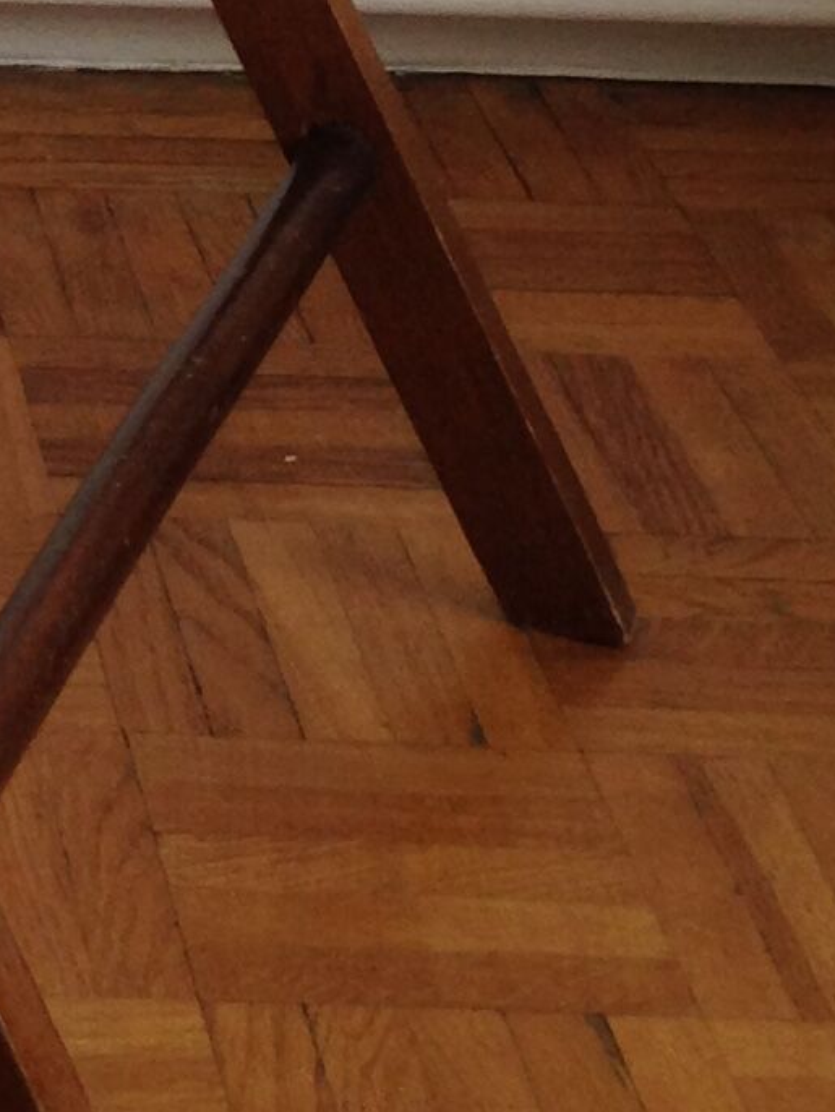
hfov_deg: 9.1
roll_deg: -0.6
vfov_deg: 11.9
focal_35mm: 157
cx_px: -623
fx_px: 5046
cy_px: -624
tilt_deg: -15.2
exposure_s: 1/60
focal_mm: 4.12
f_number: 2.4
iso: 50
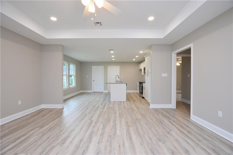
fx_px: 97
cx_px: 116
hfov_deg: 100.4
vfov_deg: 77.3
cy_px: 78
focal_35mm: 15
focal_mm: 10
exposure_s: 1/80
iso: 400
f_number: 4.5
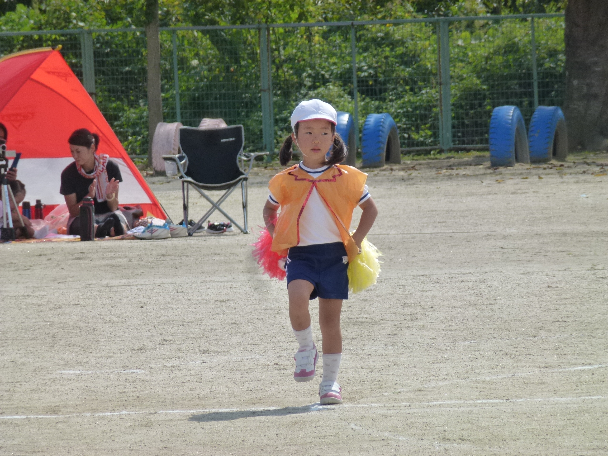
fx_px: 6745
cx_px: 304
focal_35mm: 384
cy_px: 228
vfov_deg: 3.9
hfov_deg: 5.2
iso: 160
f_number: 5.9
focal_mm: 68.8
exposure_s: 1/640
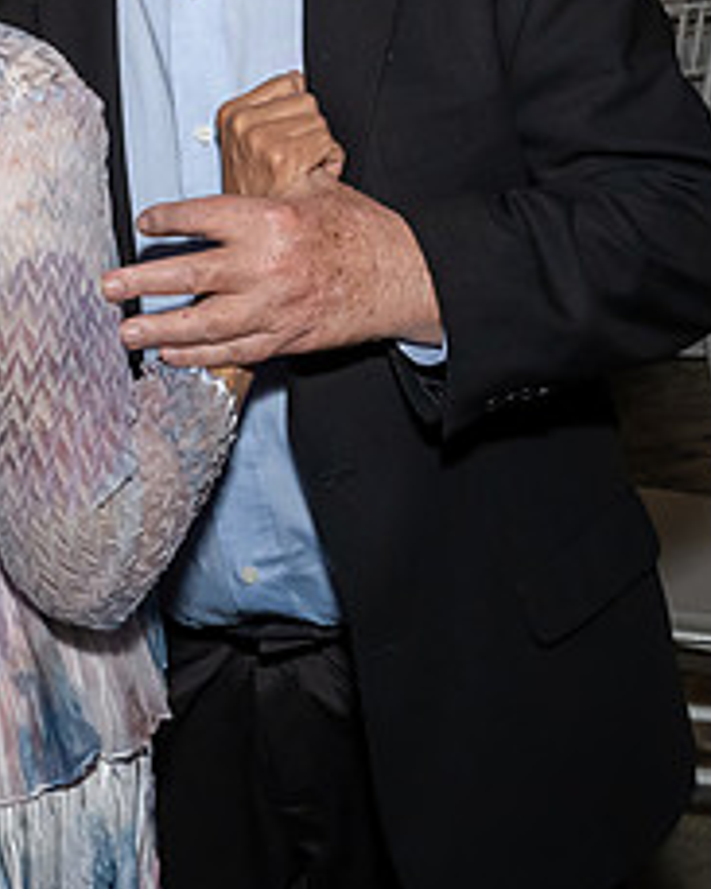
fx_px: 2027
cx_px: 35
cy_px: 68
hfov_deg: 19.4
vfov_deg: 24.0
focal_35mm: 77
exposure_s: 1/250
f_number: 7.1
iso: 1000
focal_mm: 17
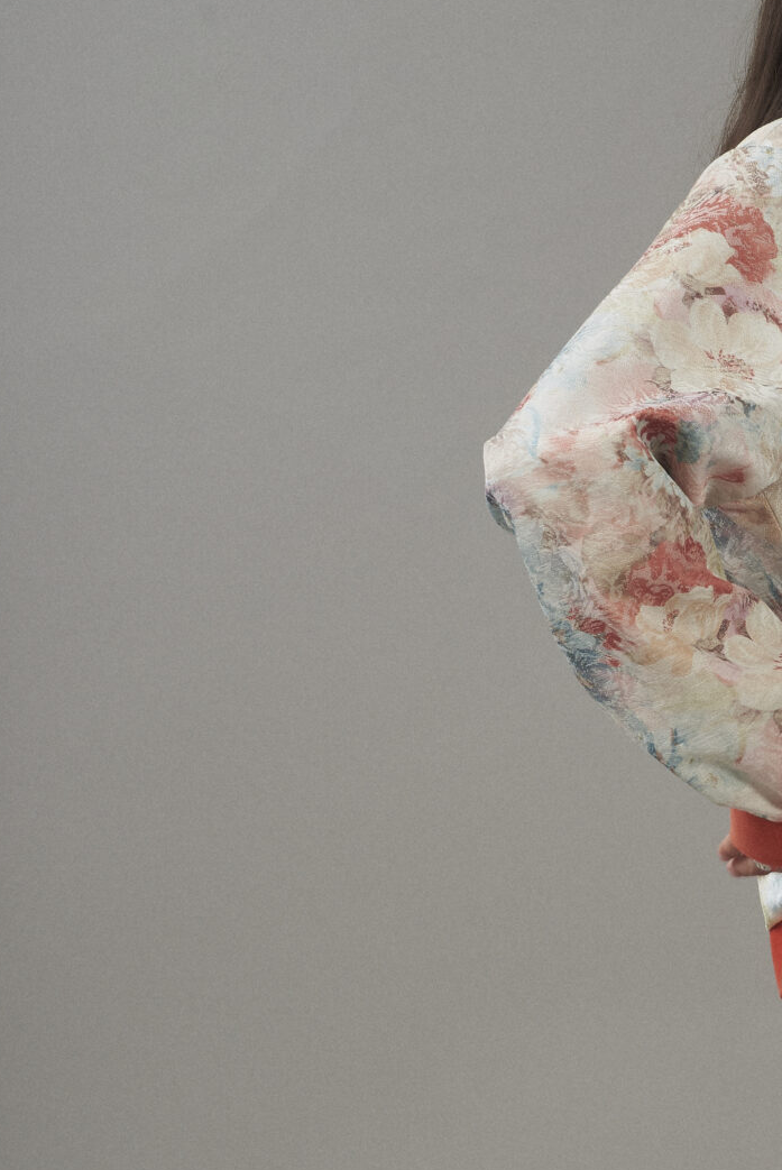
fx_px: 5985
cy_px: 988
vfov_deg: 11.1
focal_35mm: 184
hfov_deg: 7.4
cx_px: 924
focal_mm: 75
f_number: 11
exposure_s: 1/160
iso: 200
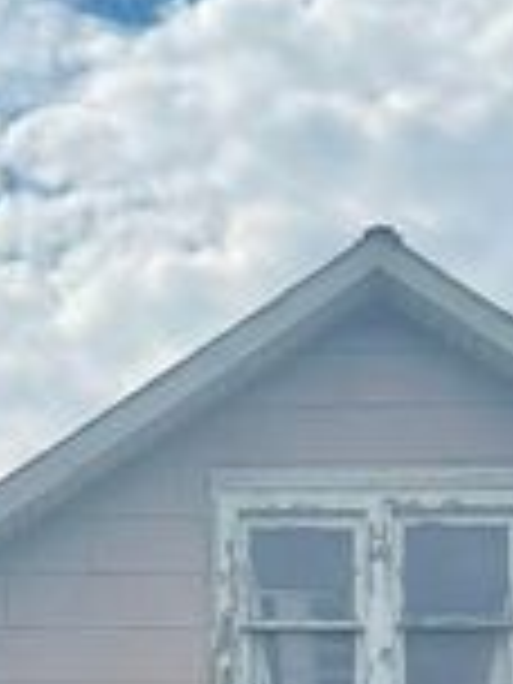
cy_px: 1321
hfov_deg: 7.0
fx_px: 4169
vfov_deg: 8.9
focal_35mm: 211
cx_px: 342
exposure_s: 1/5587
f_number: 1.78
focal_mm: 6.76
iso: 80
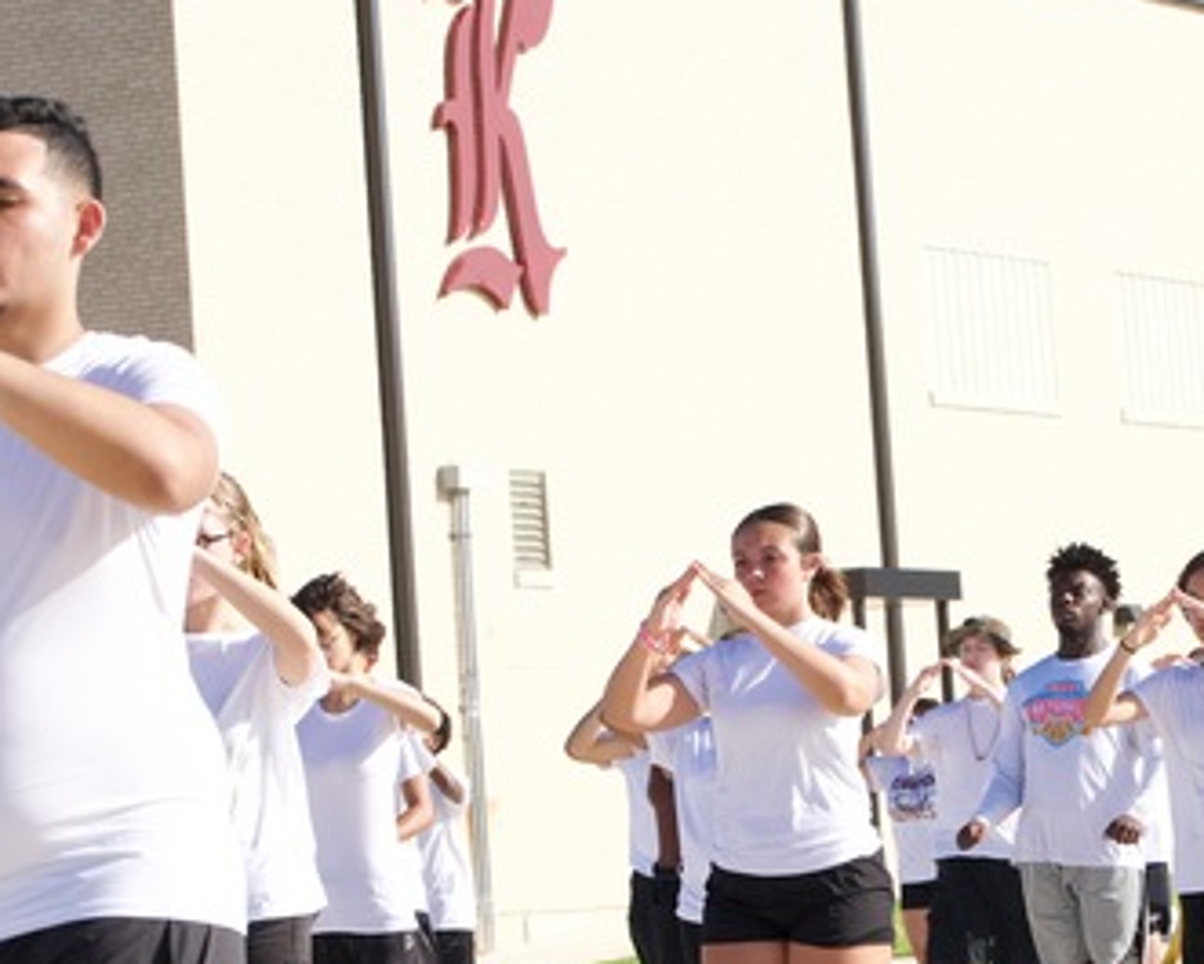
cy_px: 744
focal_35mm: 203
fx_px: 7236
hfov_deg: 9.5
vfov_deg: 7.6
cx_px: 975
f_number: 7.1
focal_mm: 70
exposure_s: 1/1600
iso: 800
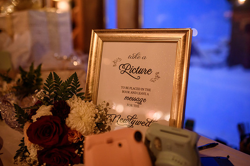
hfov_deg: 53.1
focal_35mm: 36
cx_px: 126
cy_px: 83
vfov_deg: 36.9
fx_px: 250
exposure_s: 1/250
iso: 2000
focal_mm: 35
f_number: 1.8
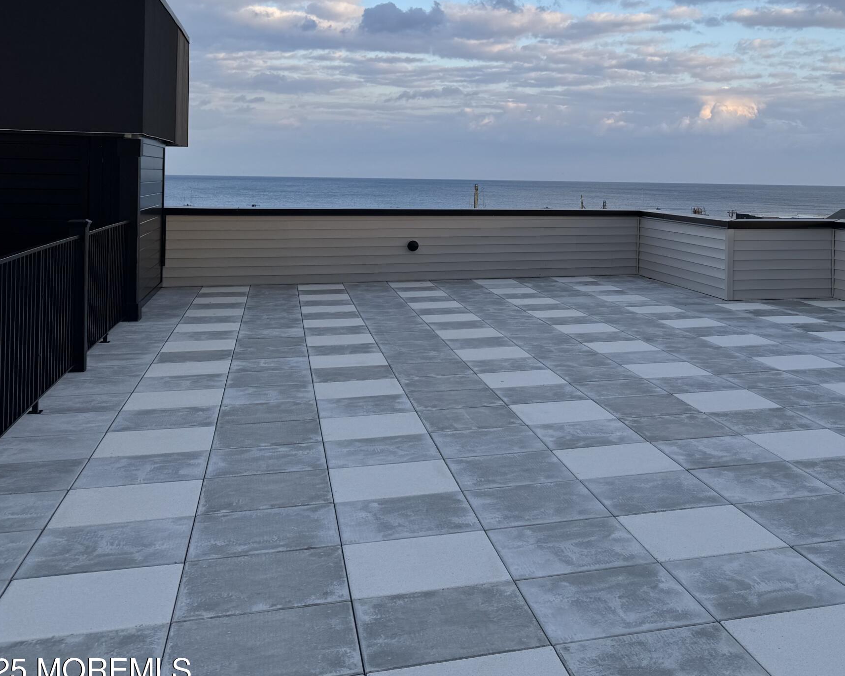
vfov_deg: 35.6
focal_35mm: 41
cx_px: 672
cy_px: 166
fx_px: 1025
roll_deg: -2.4
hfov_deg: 42.8
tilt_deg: +0.3
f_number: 1.78
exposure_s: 1/1261
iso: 80
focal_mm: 6.76
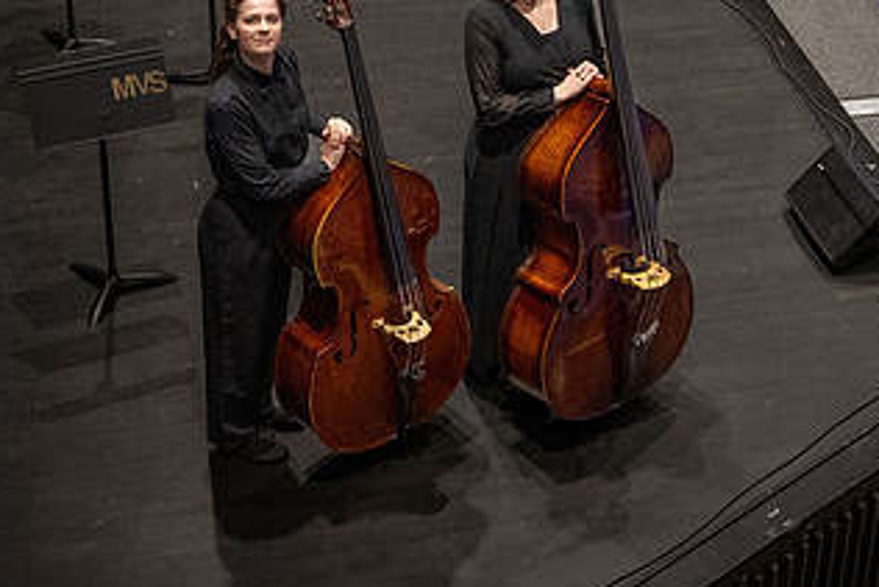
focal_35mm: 79
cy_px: 93
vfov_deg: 17.1
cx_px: 682
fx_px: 1930
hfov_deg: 25.3
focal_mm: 43
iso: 4000
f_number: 2.8
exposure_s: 1/125
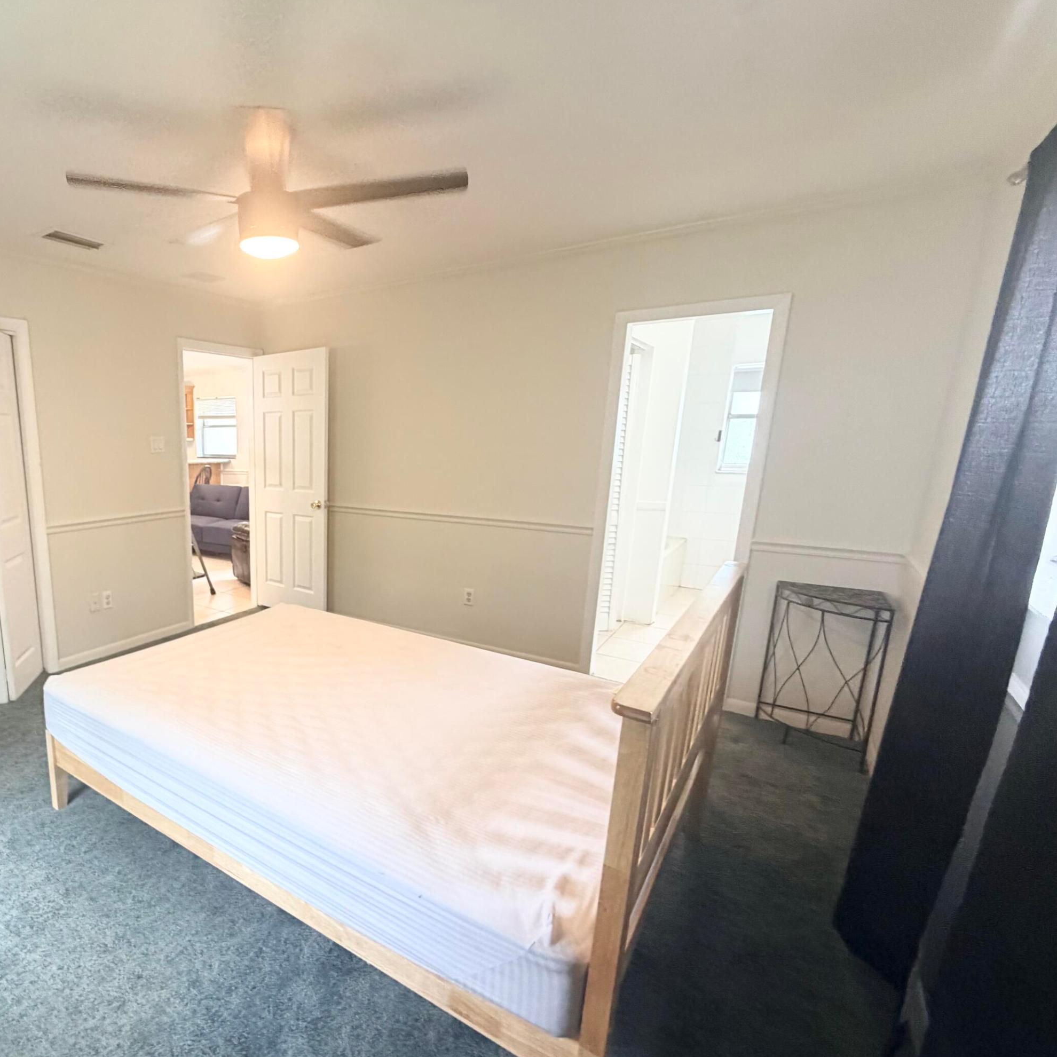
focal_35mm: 18
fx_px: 622
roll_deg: +0.3
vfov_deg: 80.6
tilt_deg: -14.5
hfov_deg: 75.9
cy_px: 571
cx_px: 289
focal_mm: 2.22
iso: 320
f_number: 2.2
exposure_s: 1/60
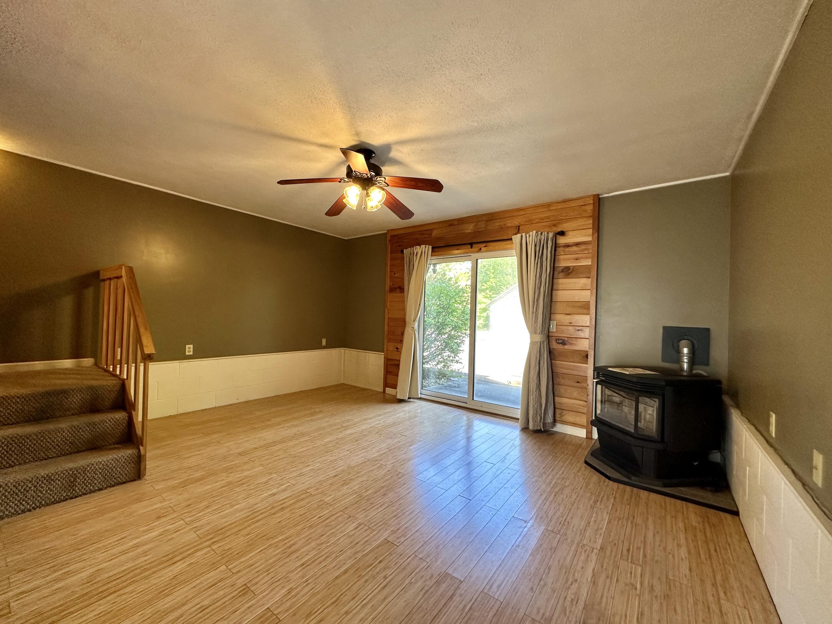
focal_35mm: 14
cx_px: 416
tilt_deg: +0.0
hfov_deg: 102.1
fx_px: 336
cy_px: 312
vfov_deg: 85.7
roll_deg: -2.5
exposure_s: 1/120
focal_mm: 2.22
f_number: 2.2
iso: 200
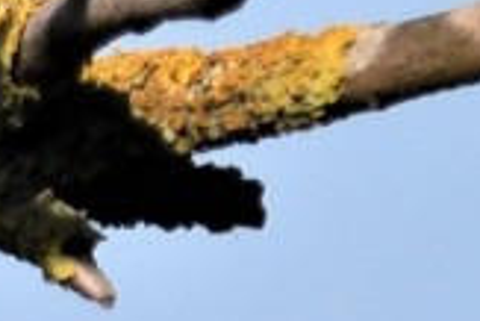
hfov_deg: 0.5
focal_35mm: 4046
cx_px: 253
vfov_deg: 0.3
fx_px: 53993
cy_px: -186
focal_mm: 420
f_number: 7.1
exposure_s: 1/1250
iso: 200
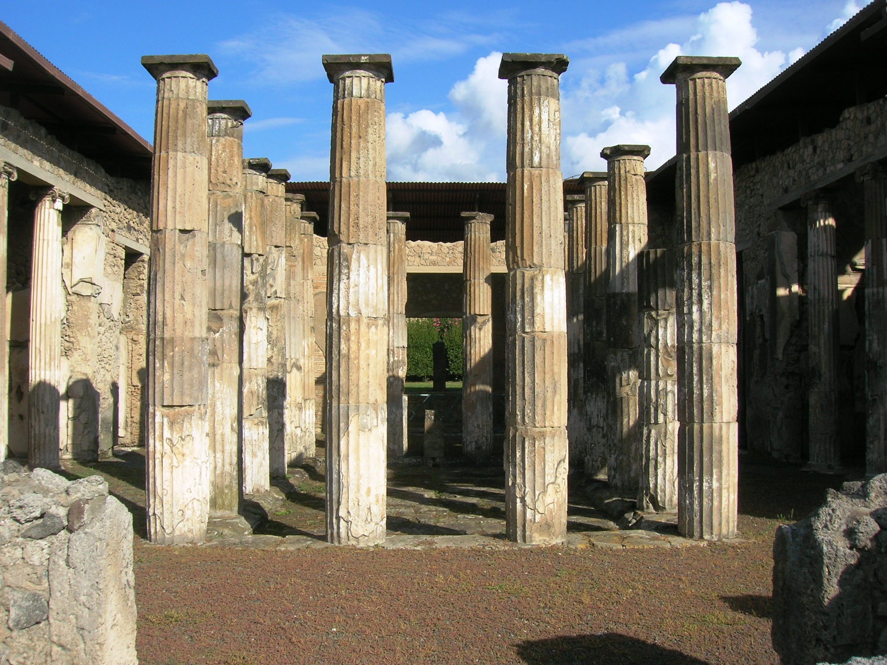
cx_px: 444
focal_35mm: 34
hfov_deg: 54.0
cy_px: 332
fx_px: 871
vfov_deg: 41.8
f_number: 4.9
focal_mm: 5.7
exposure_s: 1/406
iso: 50
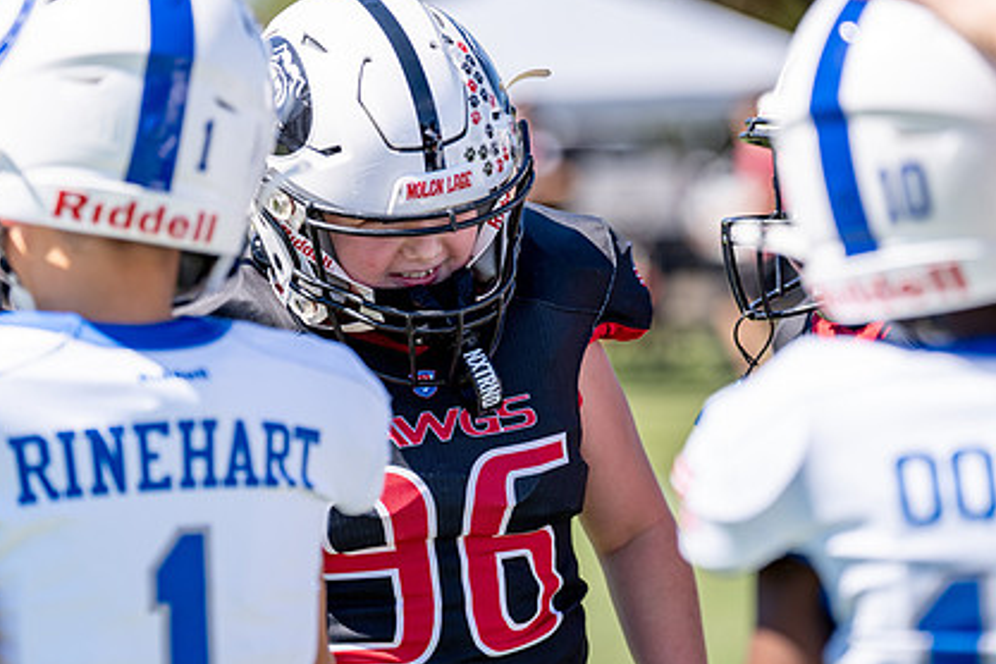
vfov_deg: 7.3
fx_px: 5229
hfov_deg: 10.9
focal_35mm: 189
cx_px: 561
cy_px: 333
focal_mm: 135
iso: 100
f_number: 2.8
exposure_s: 1/1600
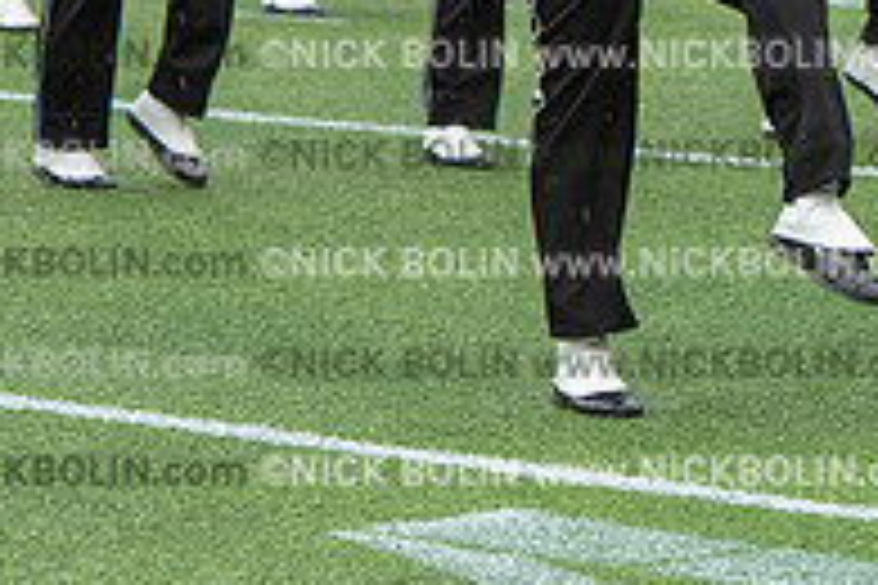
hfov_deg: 6.2
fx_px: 8121
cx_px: 603
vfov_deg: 4.1
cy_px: -261
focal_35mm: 333
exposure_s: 1/500
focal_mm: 112
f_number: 4
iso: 400
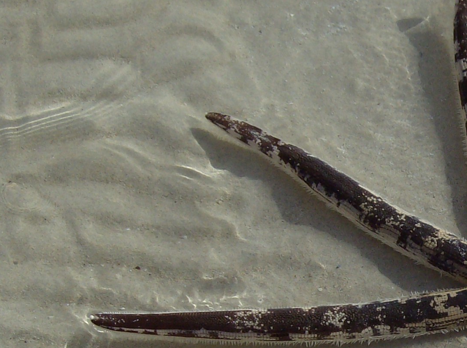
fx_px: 2248
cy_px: 304
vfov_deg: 8.8
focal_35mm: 167
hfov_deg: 11.7
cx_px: 485
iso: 100
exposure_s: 1/567
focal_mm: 11.6
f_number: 6.2
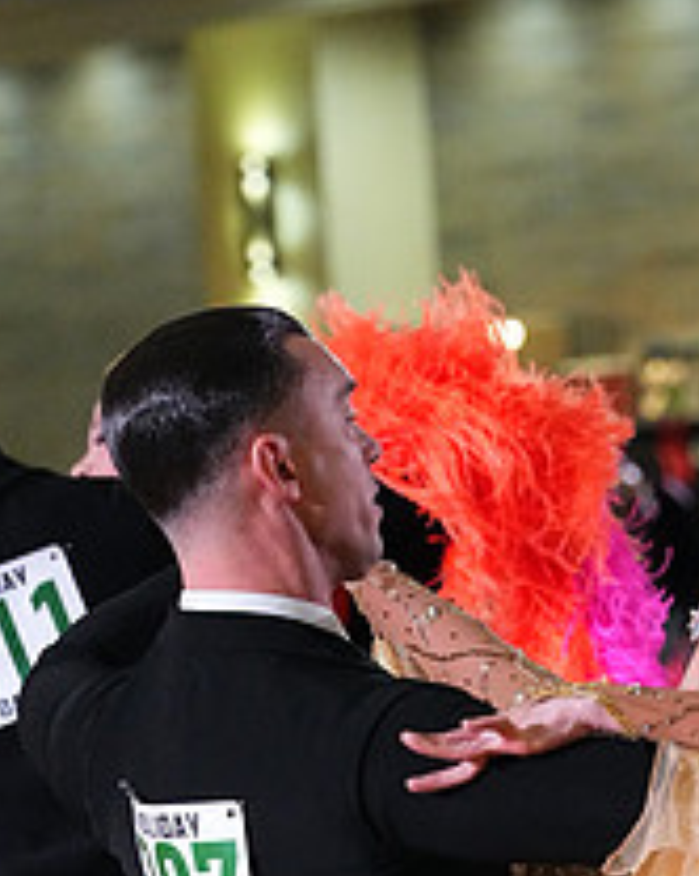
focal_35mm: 425
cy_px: 1204
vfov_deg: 4.5
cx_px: 680
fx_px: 11006
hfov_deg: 3.6
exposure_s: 1/400
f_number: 5.6
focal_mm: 162
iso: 10000
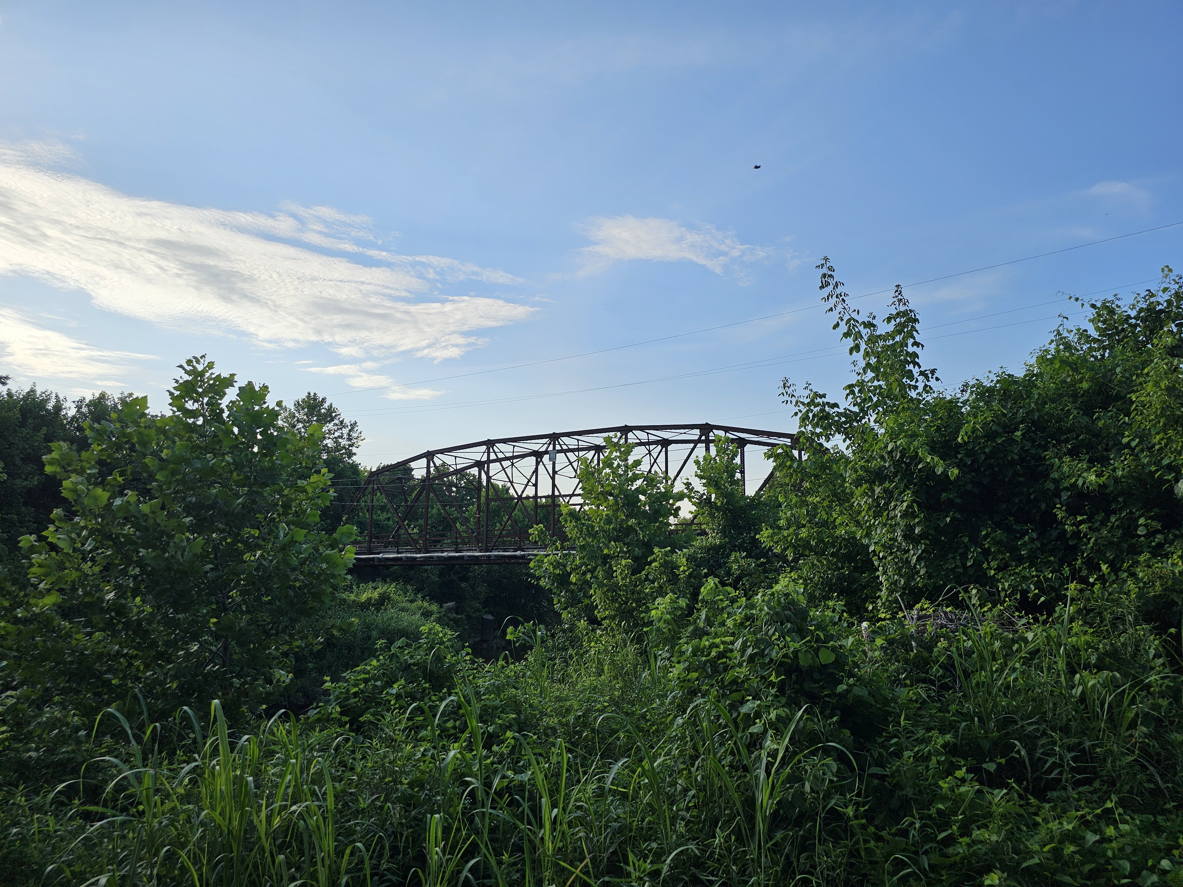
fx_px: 786
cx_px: 592
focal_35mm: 23
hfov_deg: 73.9
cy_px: 444
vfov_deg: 58.9
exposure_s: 1/677
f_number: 1.7
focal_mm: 6.3
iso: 10
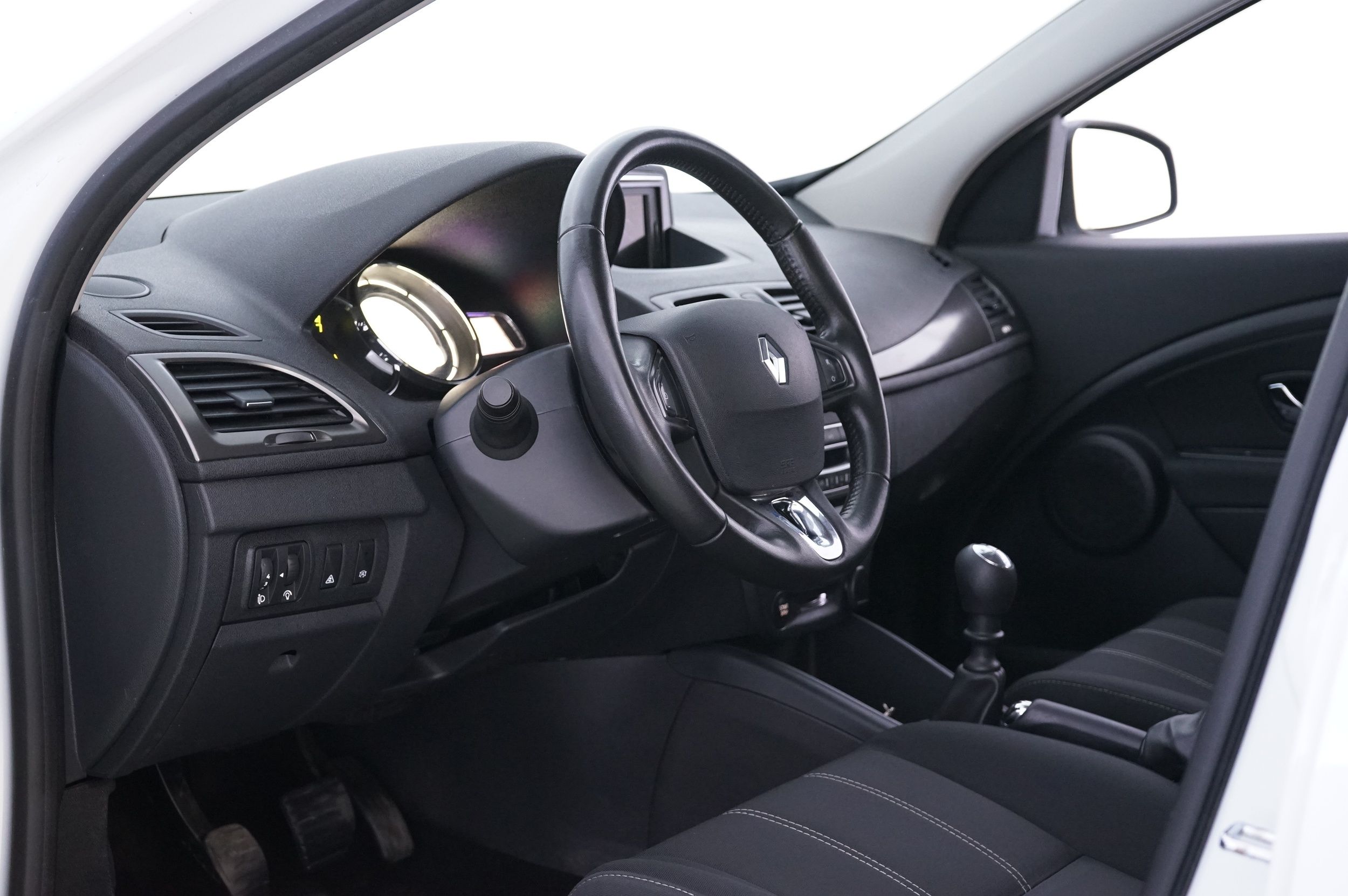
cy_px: 448
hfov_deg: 34.5
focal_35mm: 58
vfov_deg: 23.3
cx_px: 674
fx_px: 2170
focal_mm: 58
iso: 3200
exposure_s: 1/10
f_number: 6.3
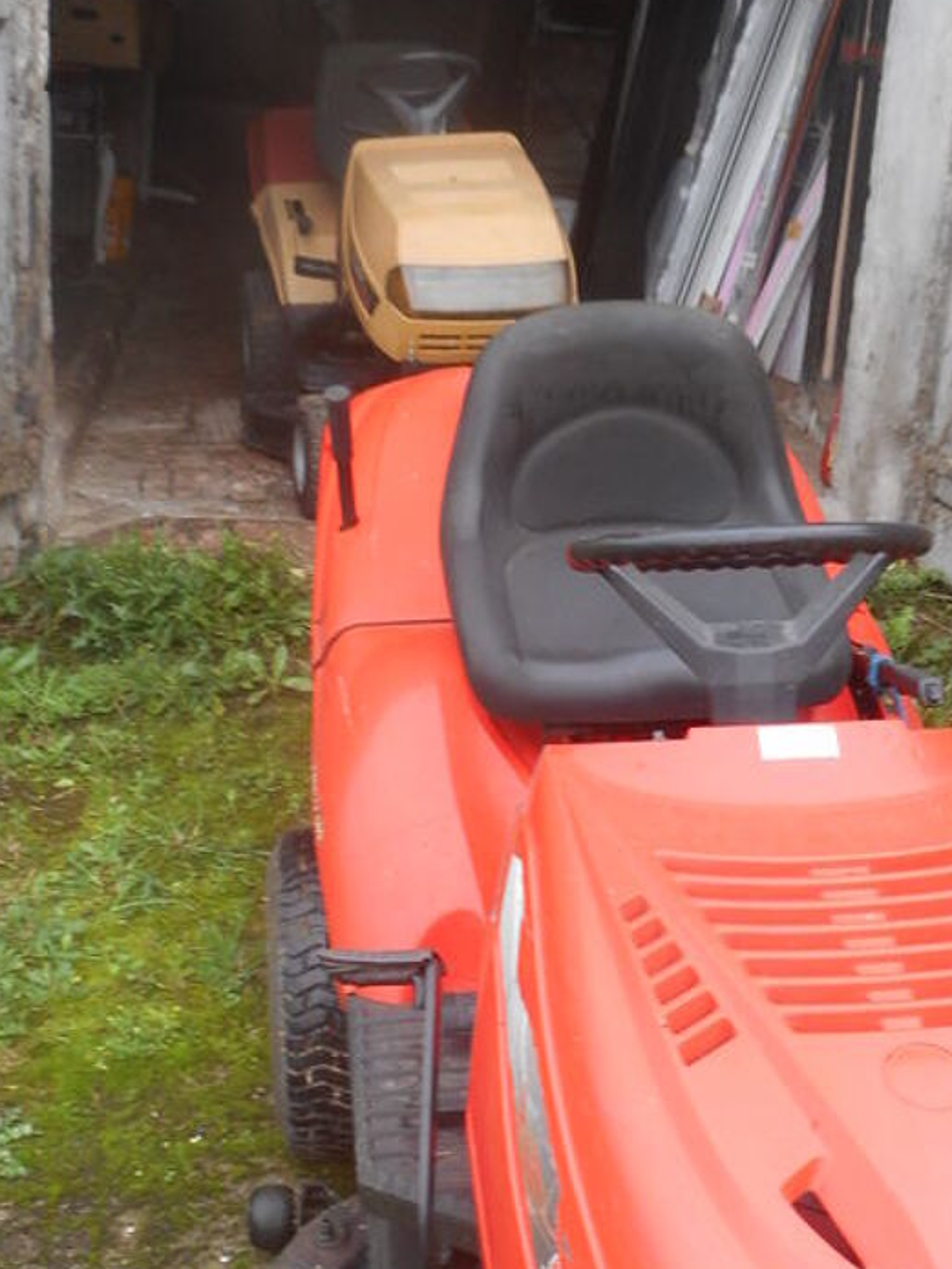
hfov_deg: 30.2
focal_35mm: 48
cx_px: 552
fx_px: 1759
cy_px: 725
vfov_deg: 39.6
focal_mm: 4.5
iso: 80
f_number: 3.7
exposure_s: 1/30
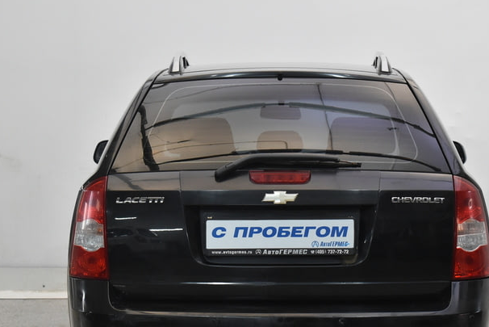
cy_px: 208
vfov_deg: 12.8
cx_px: 276
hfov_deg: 19.1
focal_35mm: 107
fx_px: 1454
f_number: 5.3
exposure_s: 1/80
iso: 1250
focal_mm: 48
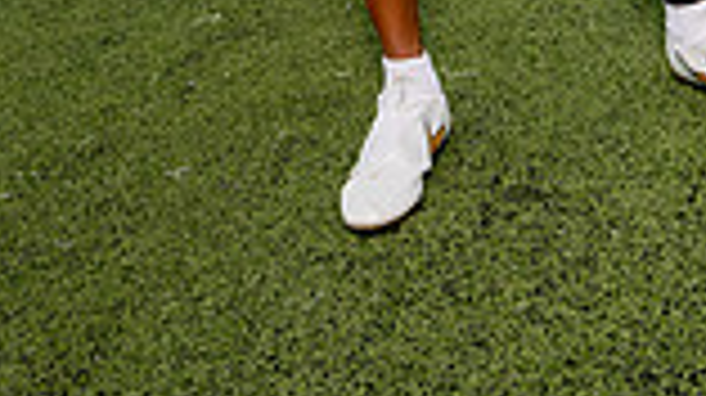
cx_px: 301
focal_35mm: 81
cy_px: -526
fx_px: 1515
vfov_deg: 12.2
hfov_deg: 26.2
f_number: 5.6
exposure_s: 1/500
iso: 200
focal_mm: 27
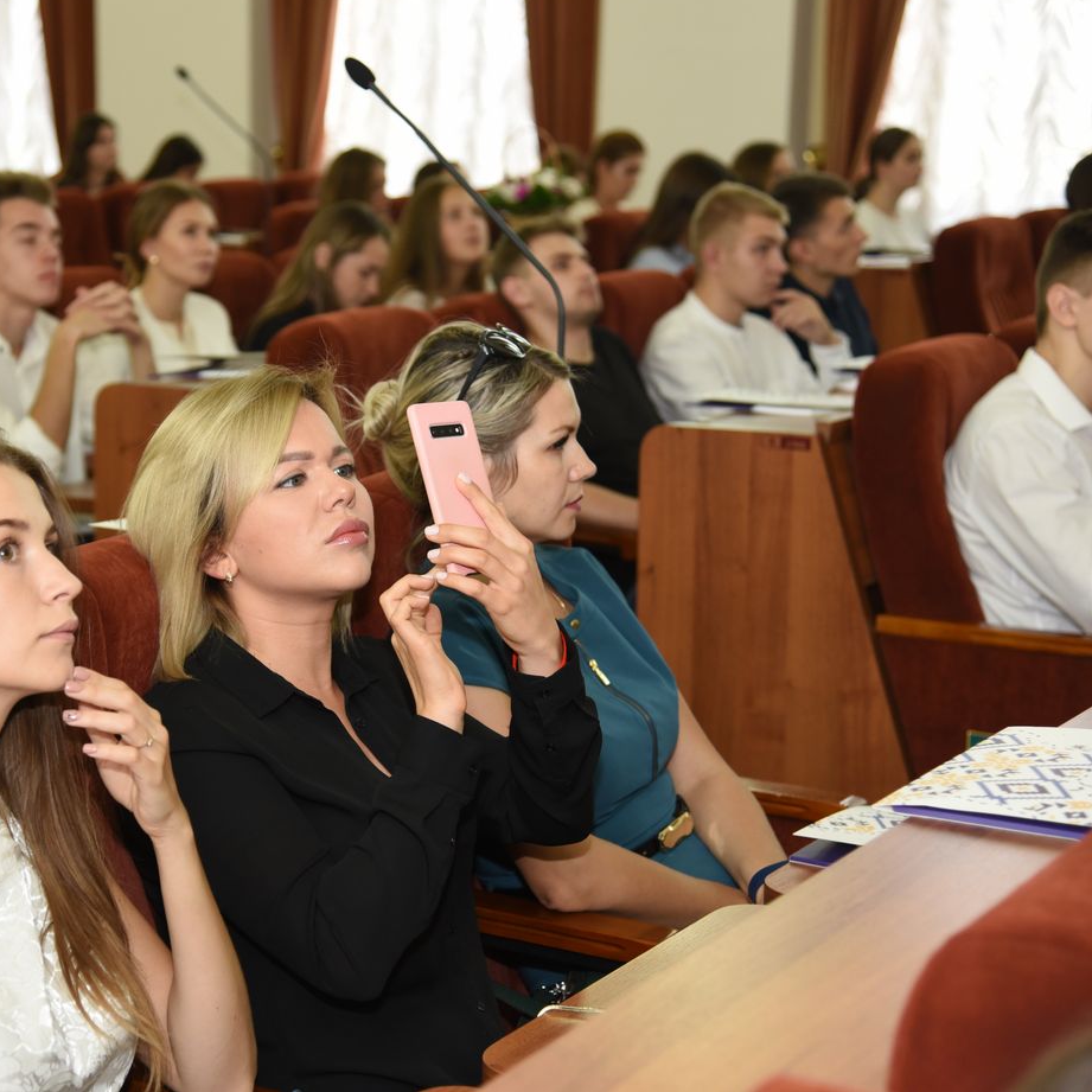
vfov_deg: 23.1
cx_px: 292
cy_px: 539
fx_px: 2677
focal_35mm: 75
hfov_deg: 22.9
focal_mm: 58
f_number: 4
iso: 1000
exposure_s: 1/200
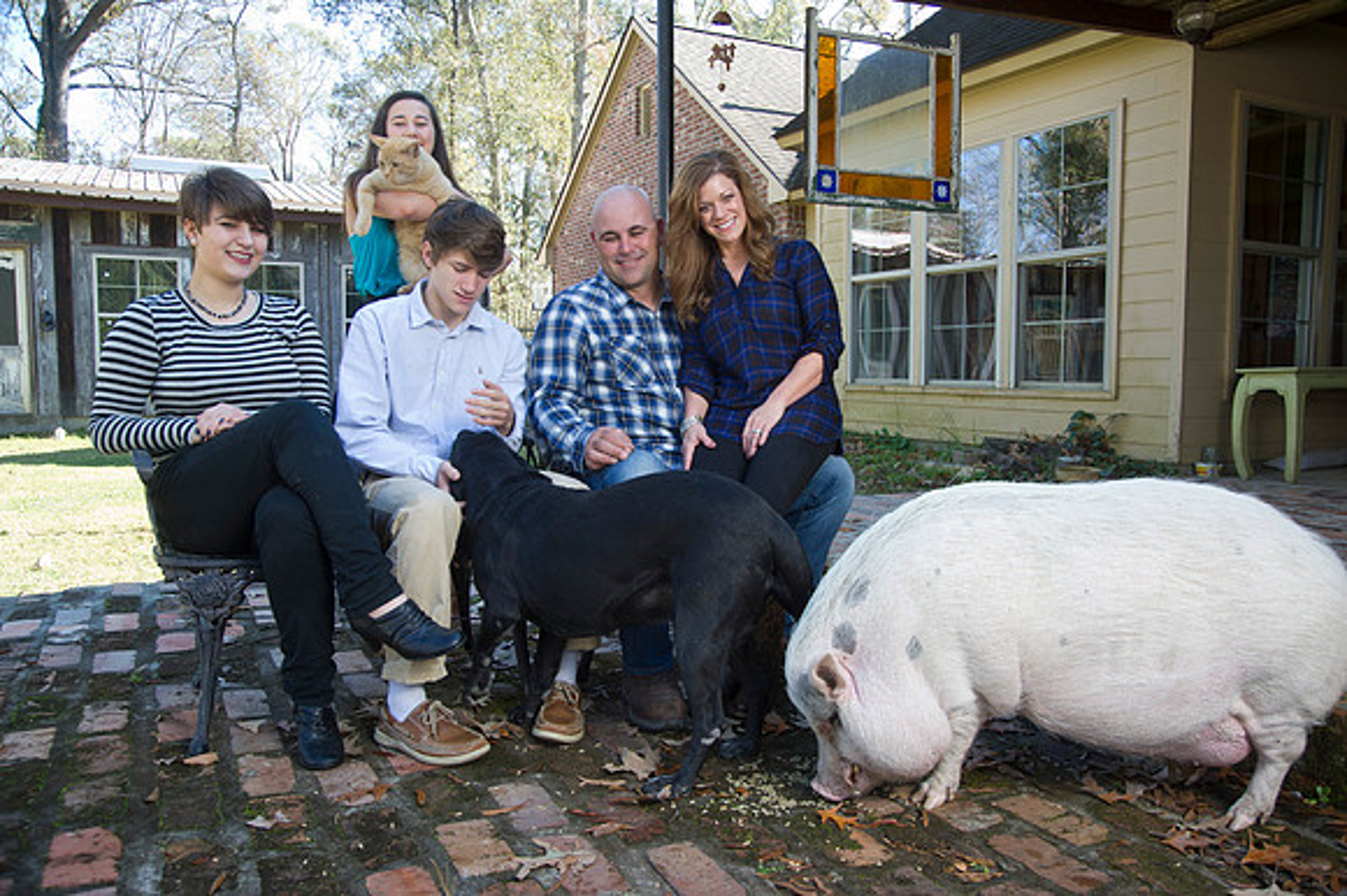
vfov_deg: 46.4
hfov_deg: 65.5
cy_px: 448
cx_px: 674
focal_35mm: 28
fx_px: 1047
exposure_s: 1/100
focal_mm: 28
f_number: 7.1
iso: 400
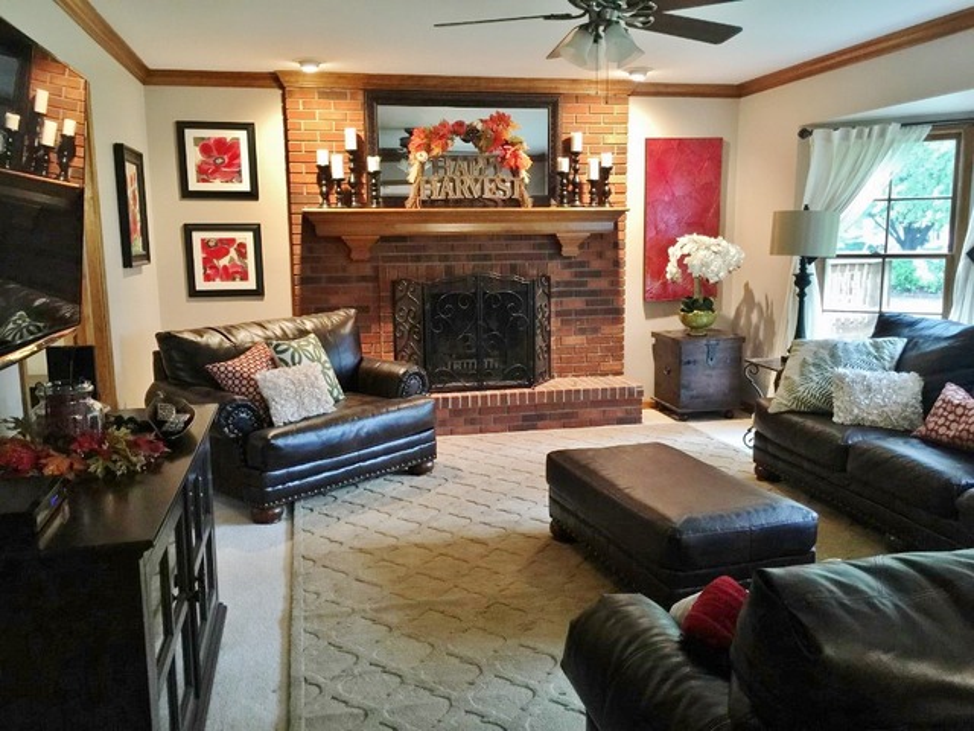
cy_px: 366
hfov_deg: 61.7
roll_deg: -0.4
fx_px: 816
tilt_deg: -7.7
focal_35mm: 29
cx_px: 487
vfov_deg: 48.2
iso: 125
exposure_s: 1/8
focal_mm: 4.15
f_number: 2.2
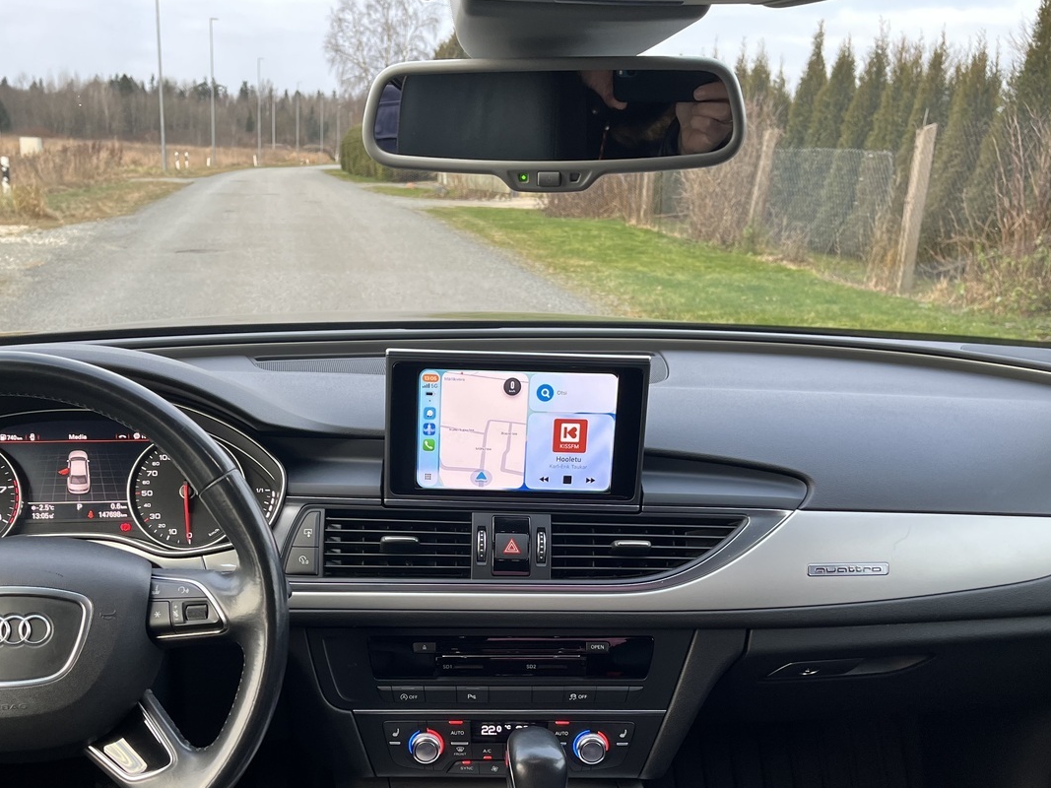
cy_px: 572
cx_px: 442
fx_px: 1184
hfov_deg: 47.7
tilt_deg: -20.5
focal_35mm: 39
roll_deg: -3.8
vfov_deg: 36.1
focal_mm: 5.1
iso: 80
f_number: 1.6
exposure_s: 1/99
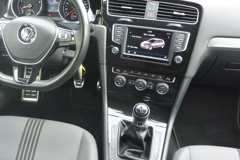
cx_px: 72
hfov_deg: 47.3
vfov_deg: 33.4
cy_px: 75
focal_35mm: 40
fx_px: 267
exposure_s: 1/100
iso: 400
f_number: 3.5
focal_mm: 10
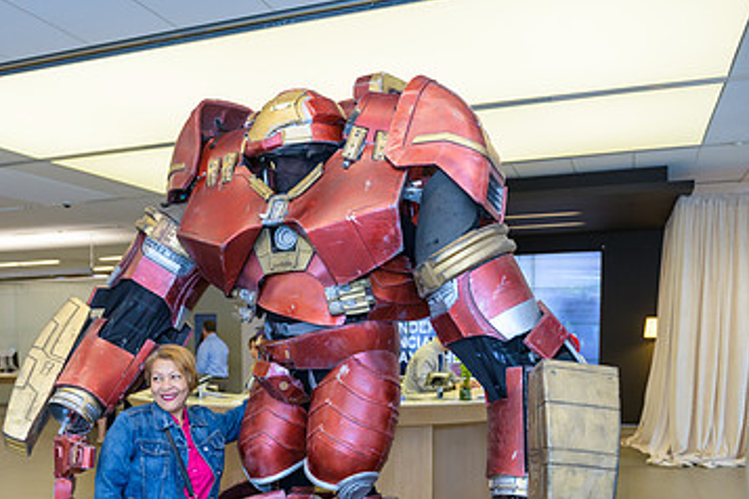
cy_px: 402
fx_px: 811
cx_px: 256
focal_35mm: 39
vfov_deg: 33.2
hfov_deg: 48.8
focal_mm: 24
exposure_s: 1/125
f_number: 3.2
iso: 800
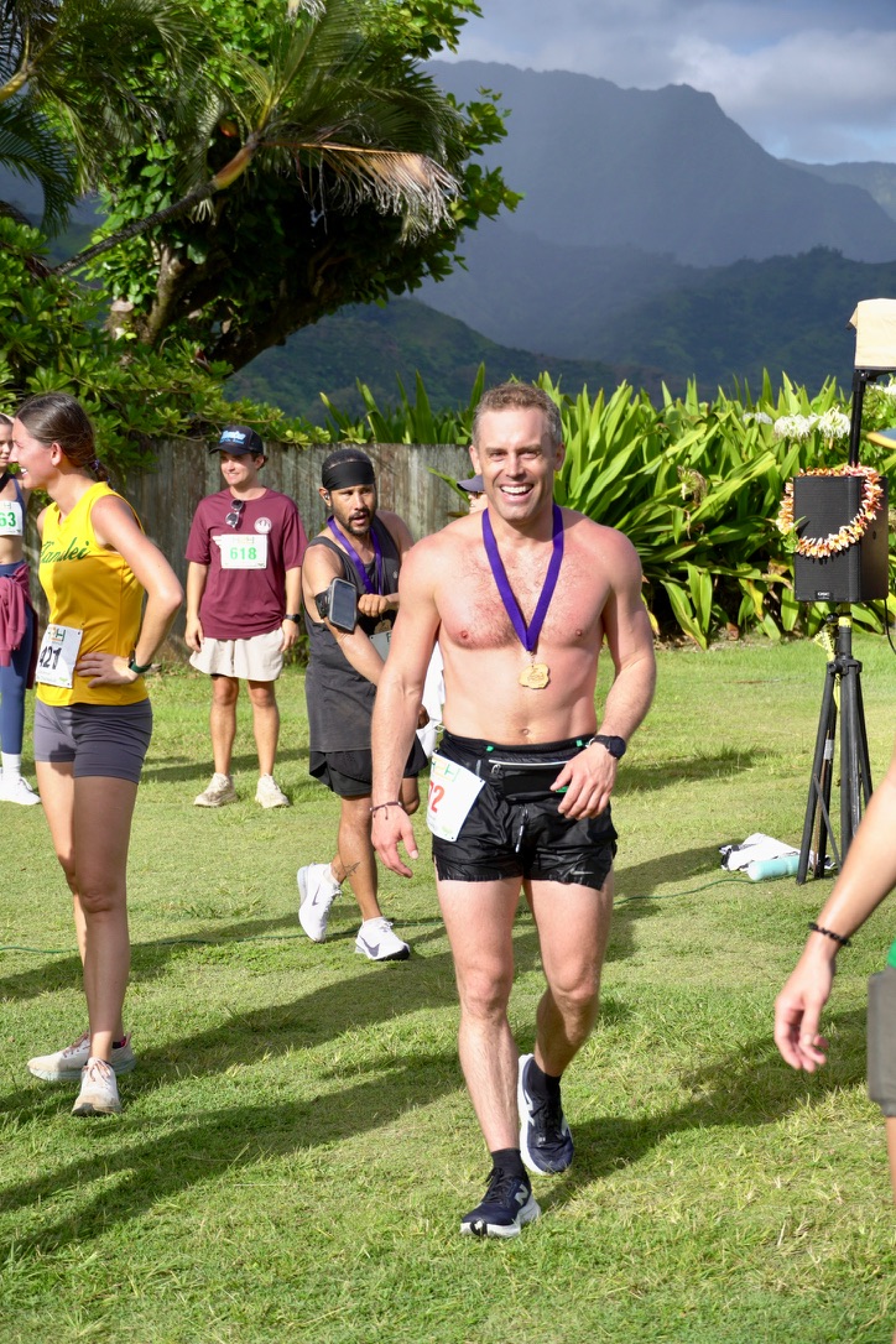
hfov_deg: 18.5
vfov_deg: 27.5
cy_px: 672
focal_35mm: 74
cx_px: 448
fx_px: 2744
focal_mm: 49
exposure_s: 1/1000
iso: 160
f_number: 5
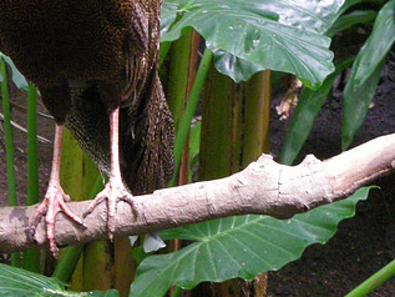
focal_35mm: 192
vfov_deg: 7.7
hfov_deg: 10.3
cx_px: 70
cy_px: 62
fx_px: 2192
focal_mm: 17.1
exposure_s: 1/8
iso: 418
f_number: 4.7
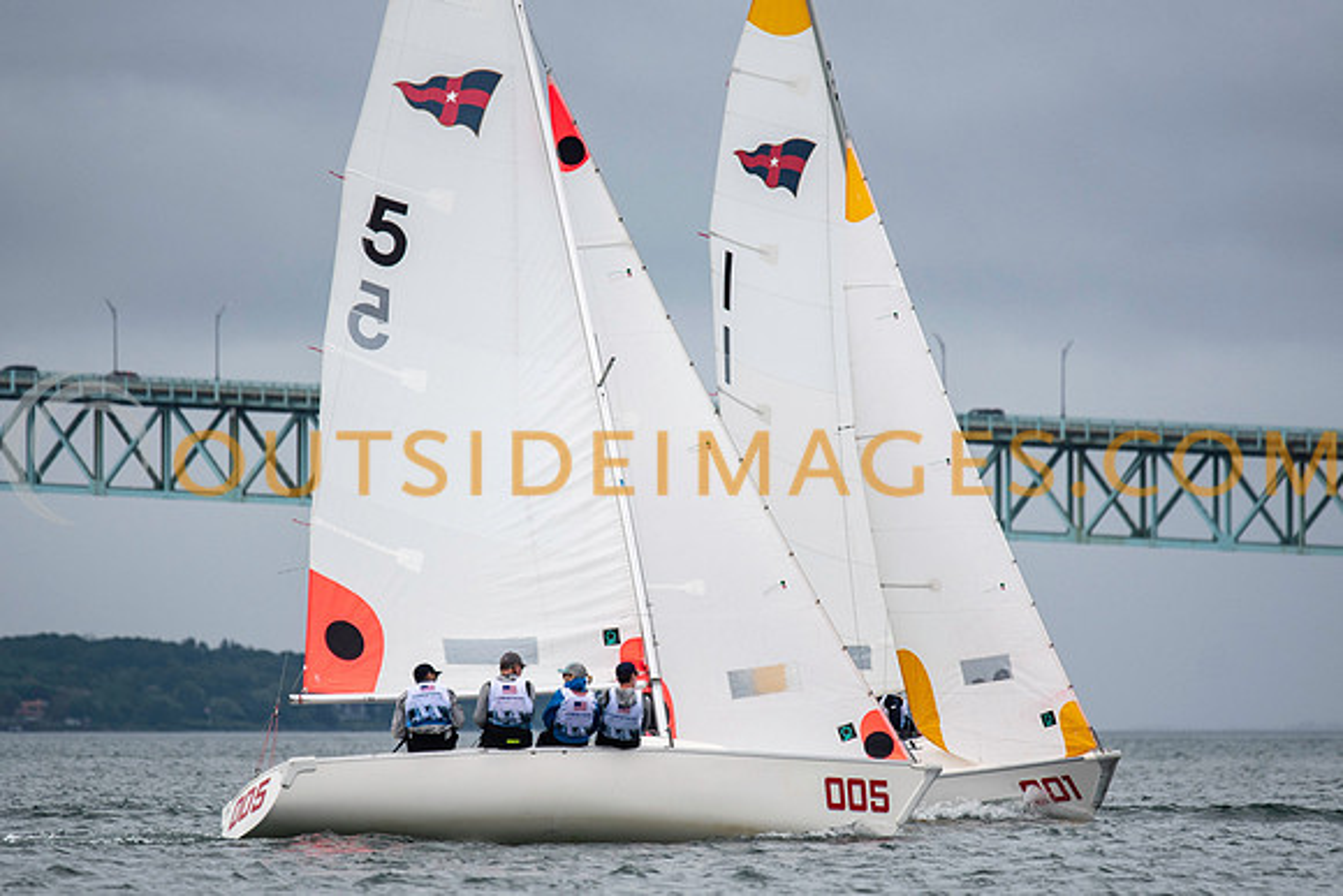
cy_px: 471
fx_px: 17928
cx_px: 638
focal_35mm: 480
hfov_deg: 4.3
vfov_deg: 2.9
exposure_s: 1/3200
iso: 250
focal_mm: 300
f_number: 4
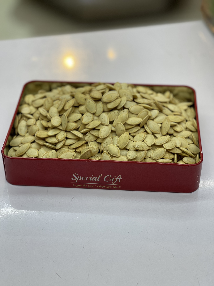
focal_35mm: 64
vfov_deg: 30.3
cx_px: 107
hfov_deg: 22.9
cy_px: 143
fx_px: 528
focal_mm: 7.5
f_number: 2.2
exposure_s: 1/100
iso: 40
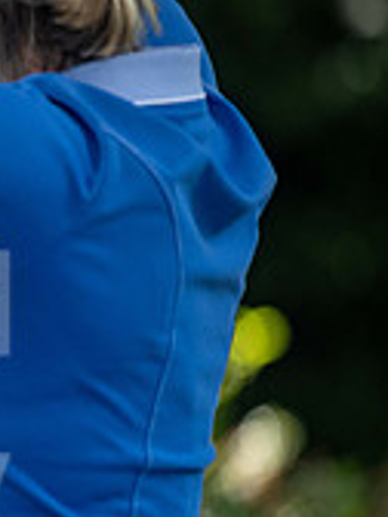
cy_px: 334
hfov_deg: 1.5
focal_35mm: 998
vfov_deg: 2.0
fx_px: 14915
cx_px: -382
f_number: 4
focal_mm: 300
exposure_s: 1/320
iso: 250
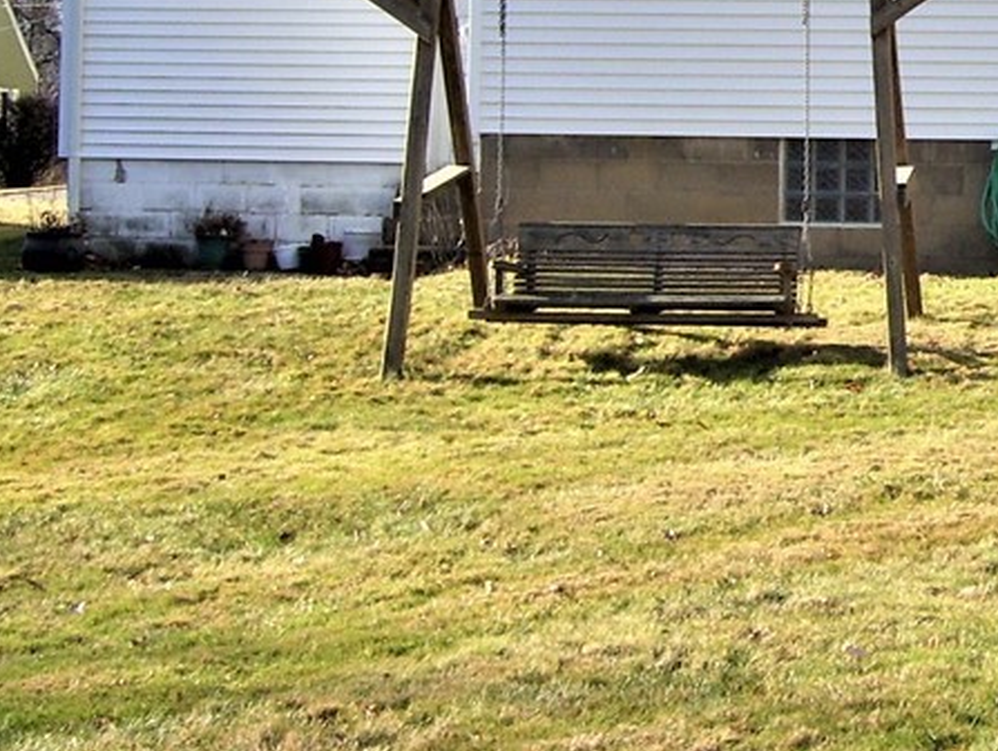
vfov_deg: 14.2
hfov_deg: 18.5
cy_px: 2
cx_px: 1023
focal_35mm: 103
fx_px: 2972
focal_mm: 7.6
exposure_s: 1/250
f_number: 5.6
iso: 80
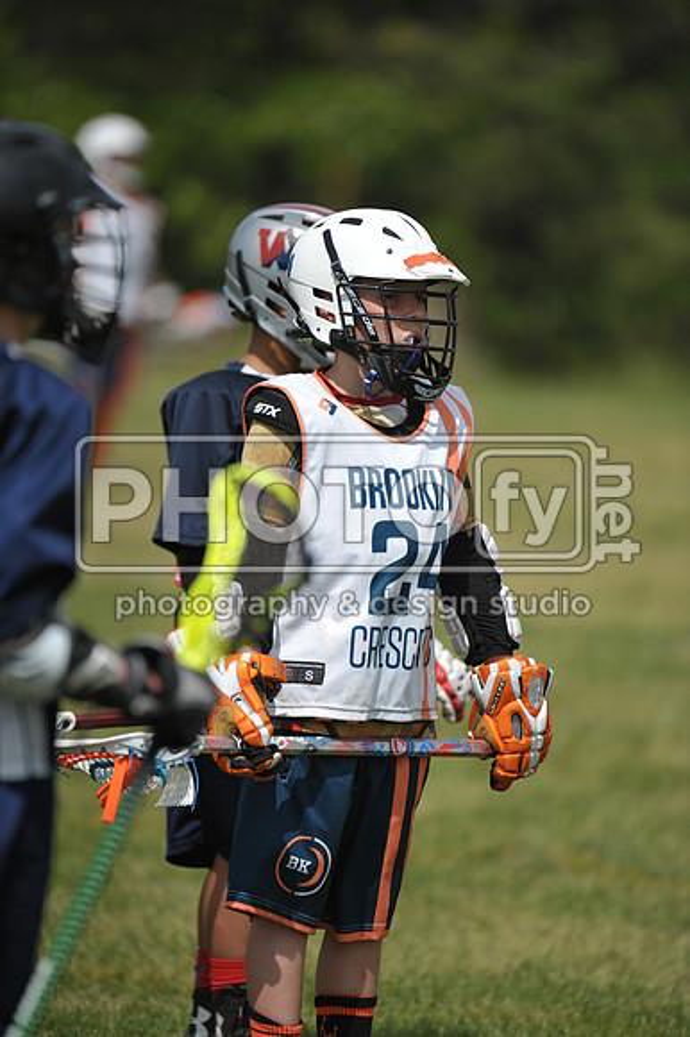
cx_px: 345
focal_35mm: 400
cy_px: 518
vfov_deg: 5.2
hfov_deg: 3.4
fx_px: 11513
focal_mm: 400
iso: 640
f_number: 4
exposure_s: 1/6400
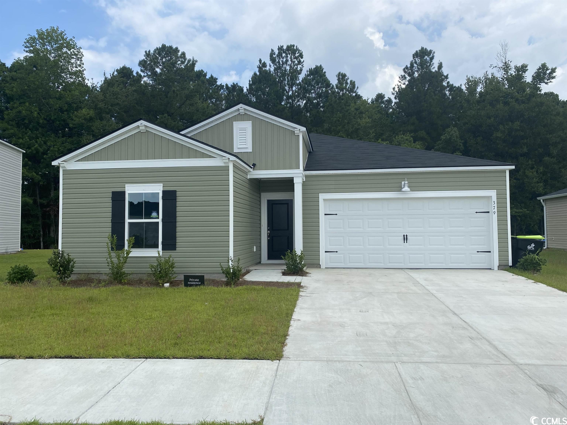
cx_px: 284
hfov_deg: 67.3
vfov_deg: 53.1
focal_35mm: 26
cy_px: 212
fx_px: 426
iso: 32
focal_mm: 4.25
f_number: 1.8
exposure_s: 1/2410
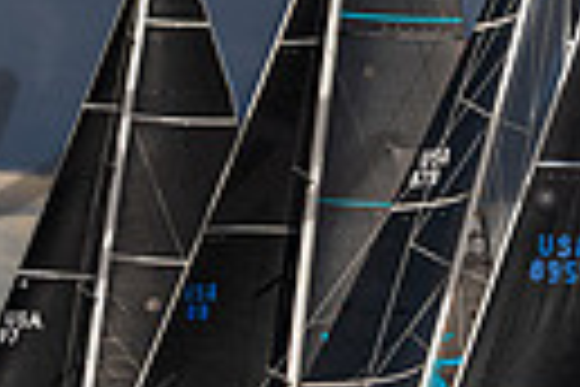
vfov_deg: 2.2
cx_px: 563
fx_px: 9875
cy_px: -53
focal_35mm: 613
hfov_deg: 3.4
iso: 400
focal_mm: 100
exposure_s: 1/5000
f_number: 5.6
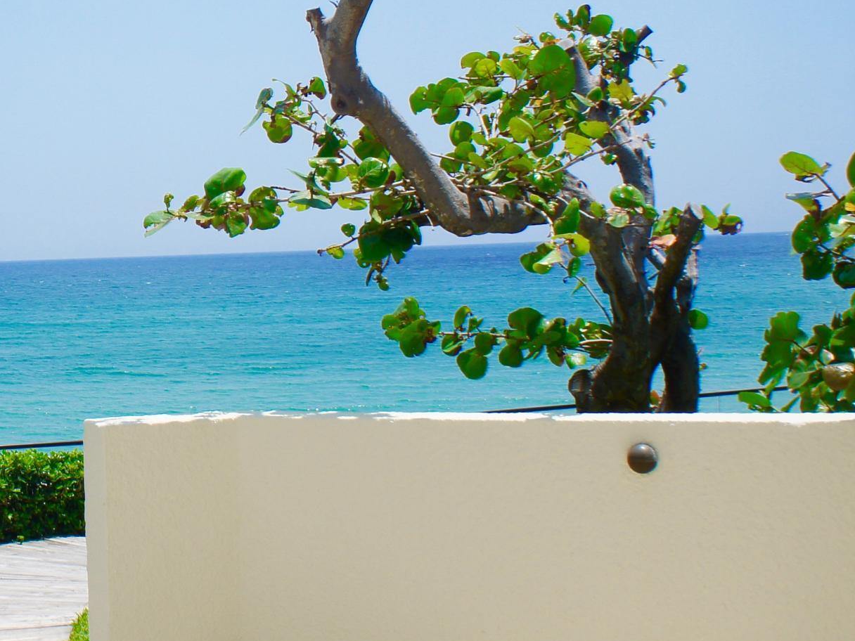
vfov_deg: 22.8
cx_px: 53
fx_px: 1581
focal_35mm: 64
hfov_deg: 28.8
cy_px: 182
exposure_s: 1/320
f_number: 13
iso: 200
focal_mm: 18
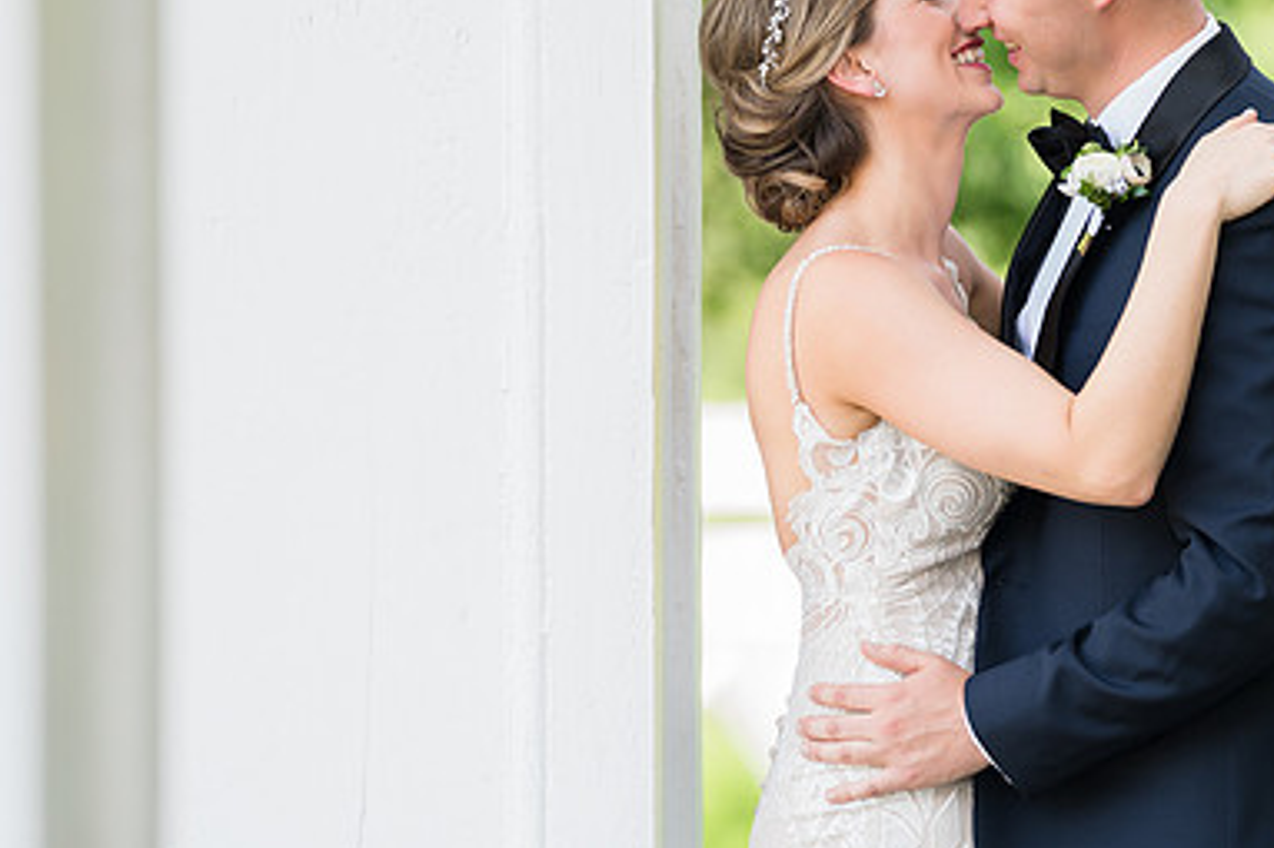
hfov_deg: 7.6
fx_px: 9550
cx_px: 658
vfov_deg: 5.1
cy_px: 367
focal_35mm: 270
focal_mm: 164
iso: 100
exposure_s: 1/200
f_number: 2.8
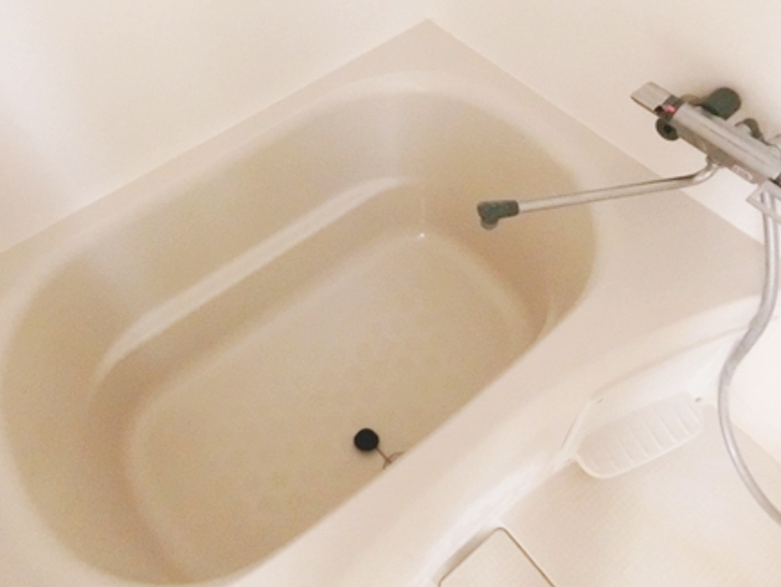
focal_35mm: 28
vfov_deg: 49.3
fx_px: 632
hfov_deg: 63.3
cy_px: 221
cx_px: 356
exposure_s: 1/3.33
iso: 800
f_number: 2.7
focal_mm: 4.06
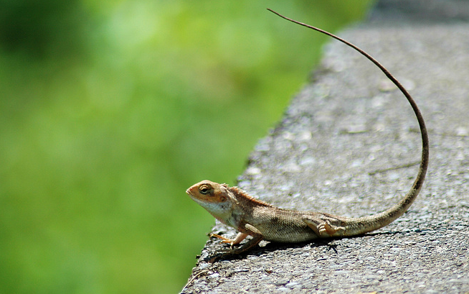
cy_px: 141
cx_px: 250
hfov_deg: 4.3
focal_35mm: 490
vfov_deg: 2.7
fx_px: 6264
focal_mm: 300
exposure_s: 1/800
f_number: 5.6
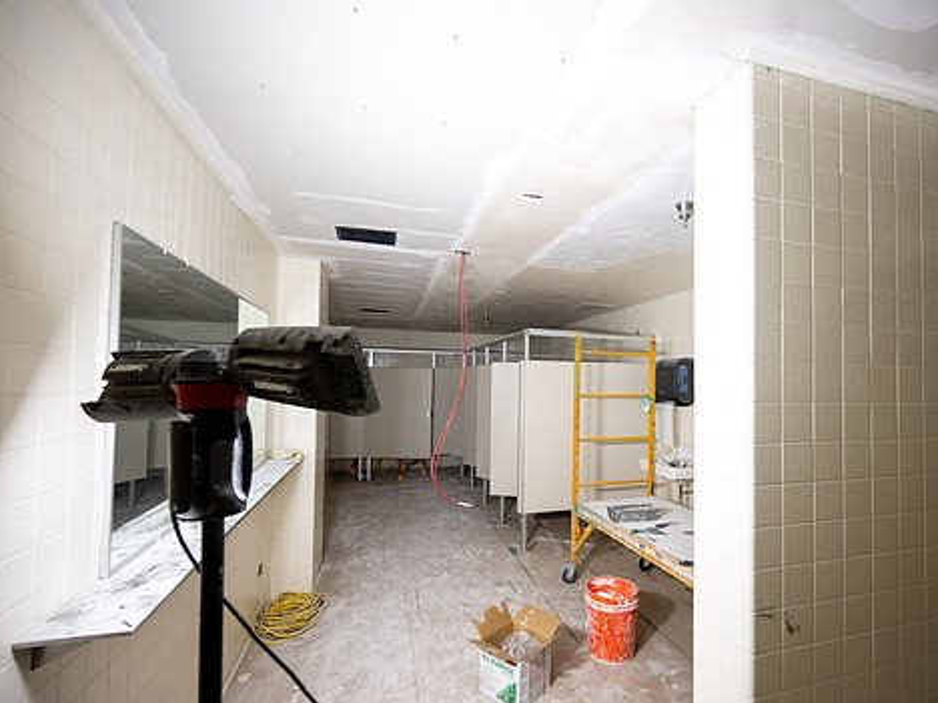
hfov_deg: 90.5
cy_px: 372
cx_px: 531
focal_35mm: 17
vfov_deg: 74.7
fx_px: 461
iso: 800
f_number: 4
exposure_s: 1/160
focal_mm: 14
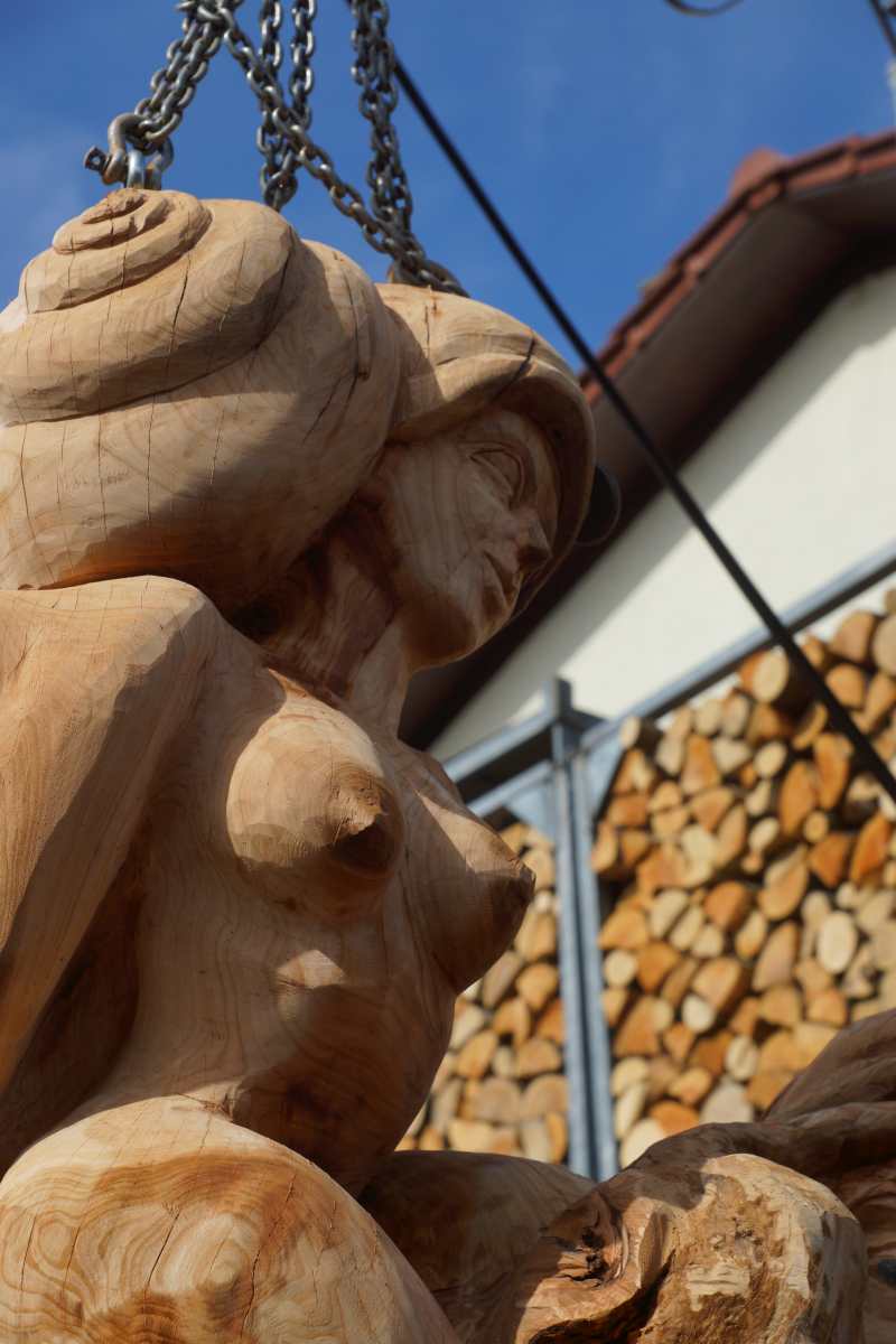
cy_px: 672
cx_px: 448
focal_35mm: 75
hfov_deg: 18.2
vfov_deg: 27.0
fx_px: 2800
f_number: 4.5
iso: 100
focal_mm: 50
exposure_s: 1/800
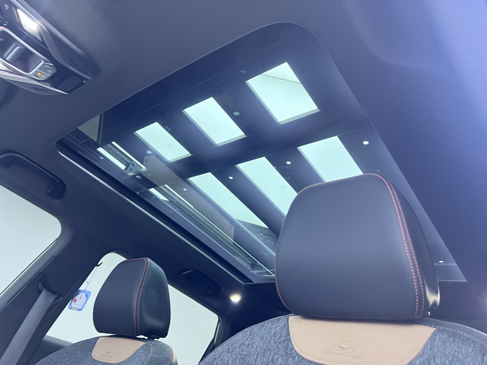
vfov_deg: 53.1
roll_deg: -19.1
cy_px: 182
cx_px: 244
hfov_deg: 67.3
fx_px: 366
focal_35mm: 26
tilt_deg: +32.8
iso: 400
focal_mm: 5.7
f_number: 1.5
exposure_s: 1/33
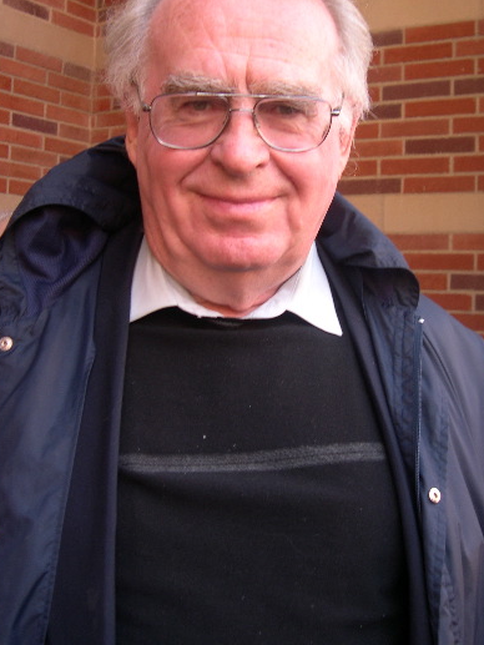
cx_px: 283
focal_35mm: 47
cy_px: 286
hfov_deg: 30.8
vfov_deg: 40.4
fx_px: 876
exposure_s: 1/46.1
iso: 100
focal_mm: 8
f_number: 2.8
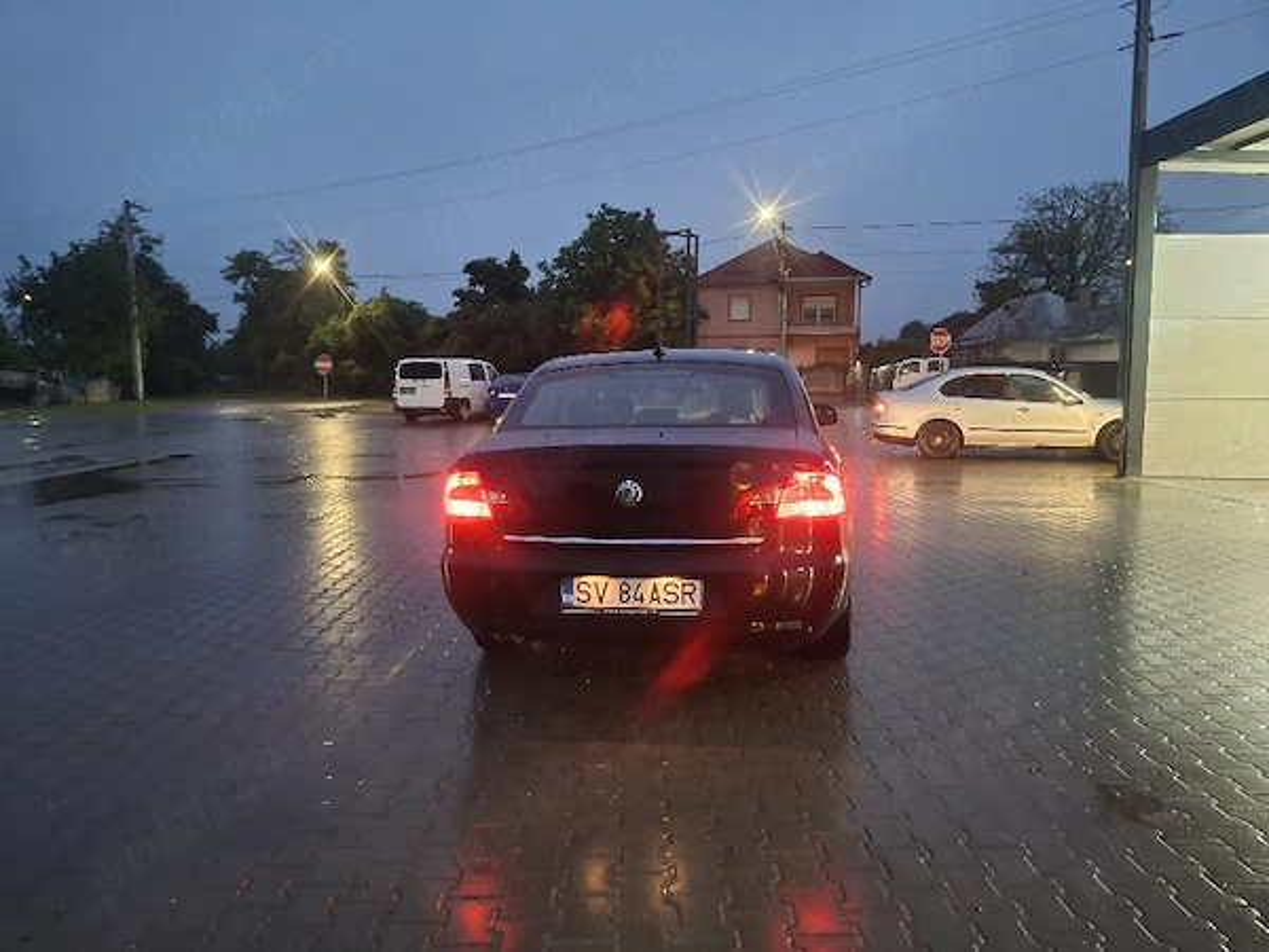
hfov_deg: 69.4
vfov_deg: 54.9
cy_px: 476
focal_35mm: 25
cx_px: 634
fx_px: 916
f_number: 1.8
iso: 640
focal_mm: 4.69
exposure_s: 1/20
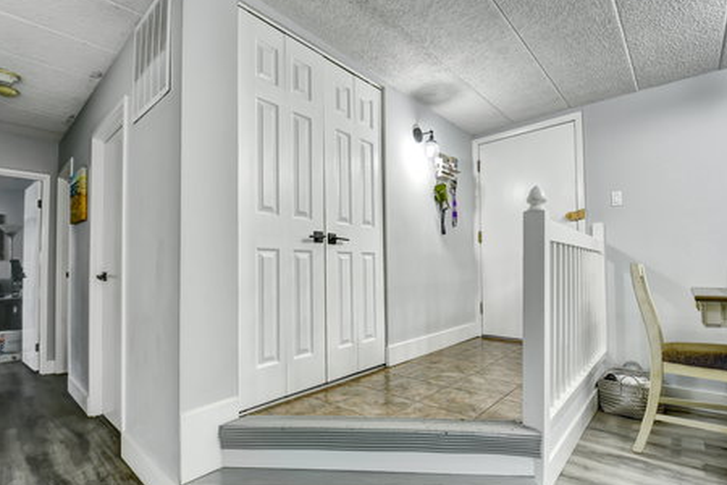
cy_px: 247
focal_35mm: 16
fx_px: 323
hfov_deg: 96.7
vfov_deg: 73.7
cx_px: 372
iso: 200
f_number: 3.5
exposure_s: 1/40
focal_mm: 10
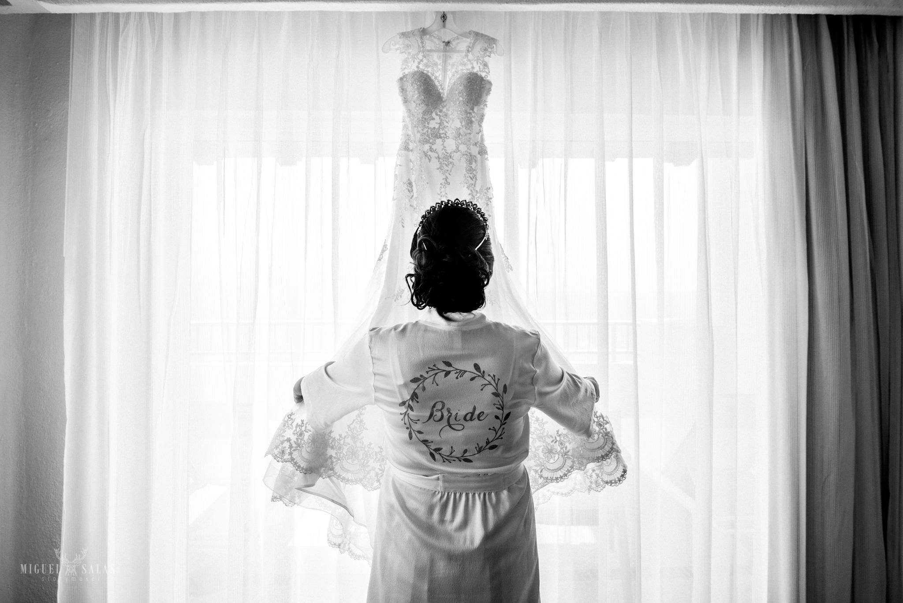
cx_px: 451
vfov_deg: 62.0
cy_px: 271
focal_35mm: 20
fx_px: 500
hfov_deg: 84.2
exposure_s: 1/100
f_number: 7.1
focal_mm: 18
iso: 400
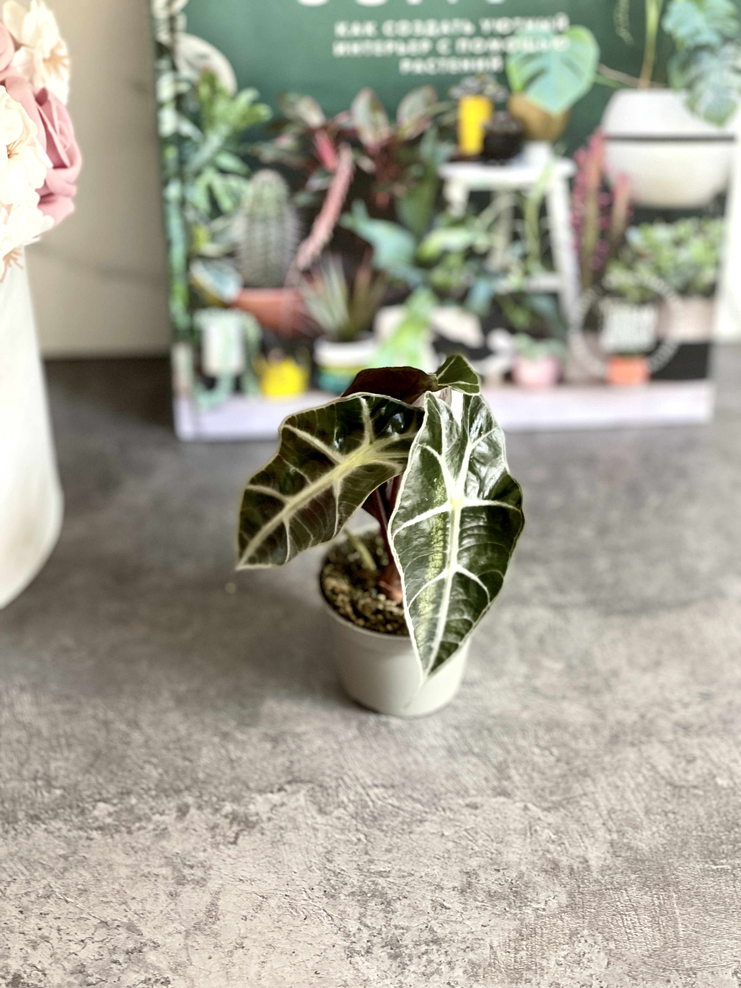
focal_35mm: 64
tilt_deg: -38.1
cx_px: 370
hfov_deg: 22.9
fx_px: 1827
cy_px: 494
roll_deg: +0.2
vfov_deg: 30.3
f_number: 2.2
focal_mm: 7.5
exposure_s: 1/40
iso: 250
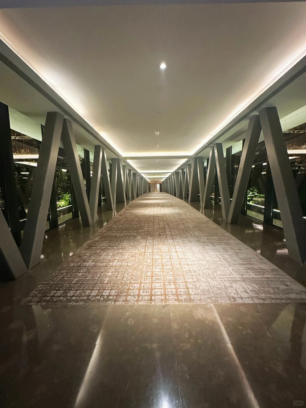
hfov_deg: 85.7
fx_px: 165
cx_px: 153
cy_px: 204
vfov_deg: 102.1
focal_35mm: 14
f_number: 2.2
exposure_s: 1/60
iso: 640
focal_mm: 2.22
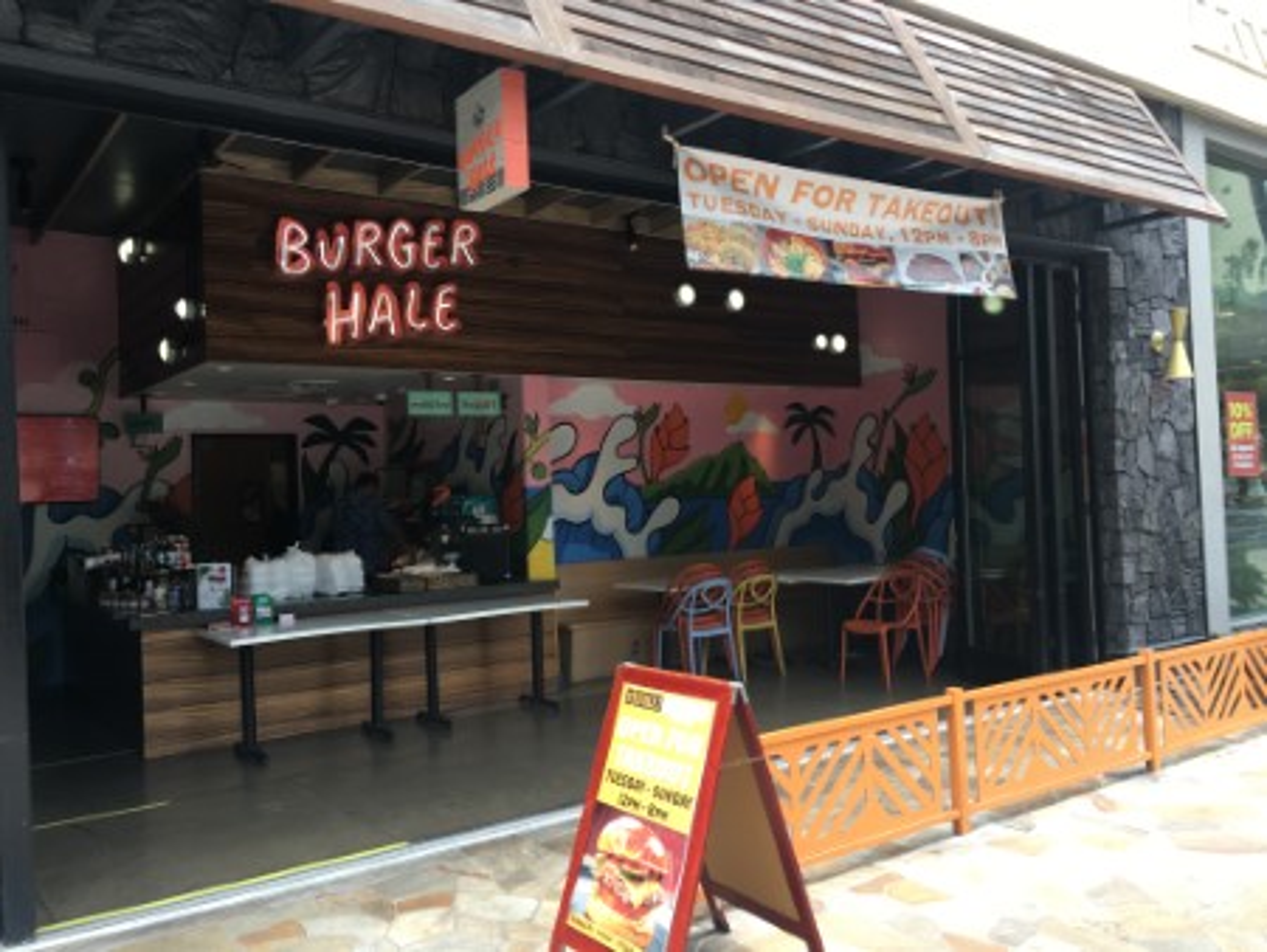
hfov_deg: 61.6
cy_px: 476
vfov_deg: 48.3
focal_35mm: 29
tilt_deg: -0.4
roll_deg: +0.5
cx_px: 634
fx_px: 1062
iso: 25
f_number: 2.2
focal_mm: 4.15
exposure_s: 1/120
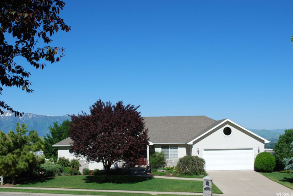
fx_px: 367
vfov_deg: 29.9
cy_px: 98
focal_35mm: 45
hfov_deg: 43.6
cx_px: 146
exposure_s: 1/320
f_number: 9
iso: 100
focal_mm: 30
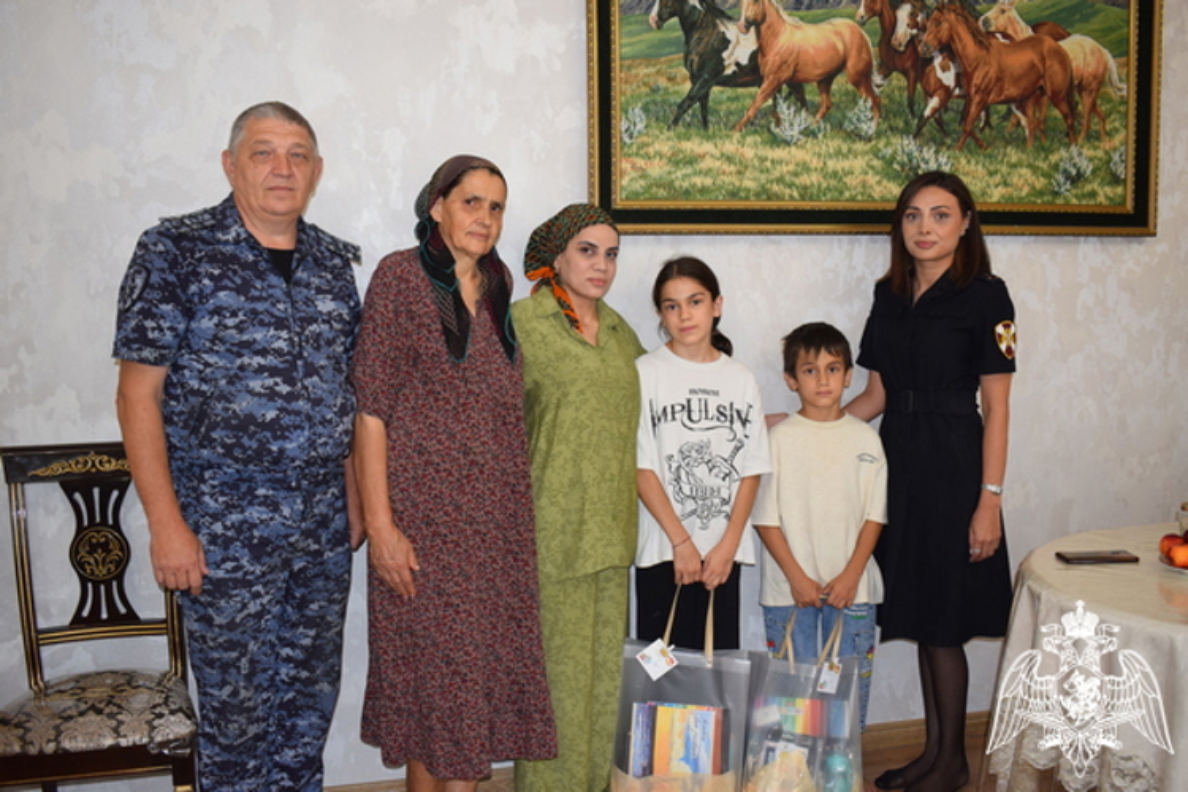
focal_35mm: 33
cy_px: 396
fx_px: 1089
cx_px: 594
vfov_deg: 40.0
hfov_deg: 57.2
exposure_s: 1/100
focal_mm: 22
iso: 800
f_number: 4.5
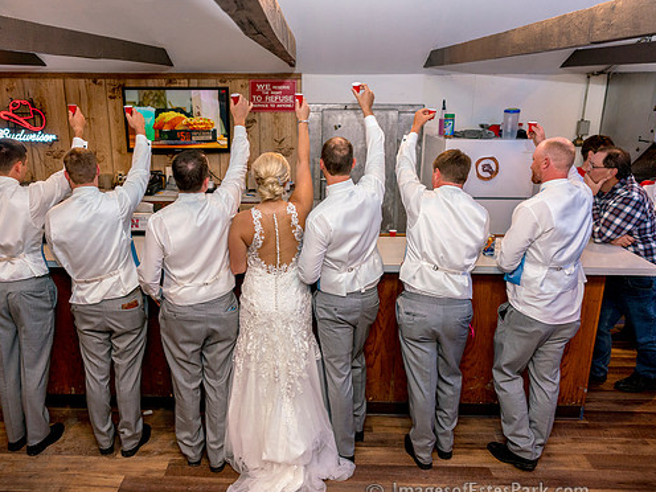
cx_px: 295
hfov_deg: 65.2
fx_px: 512
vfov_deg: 51.3
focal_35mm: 27
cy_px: 253
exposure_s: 1/125
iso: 500
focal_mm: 24
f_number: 3.2
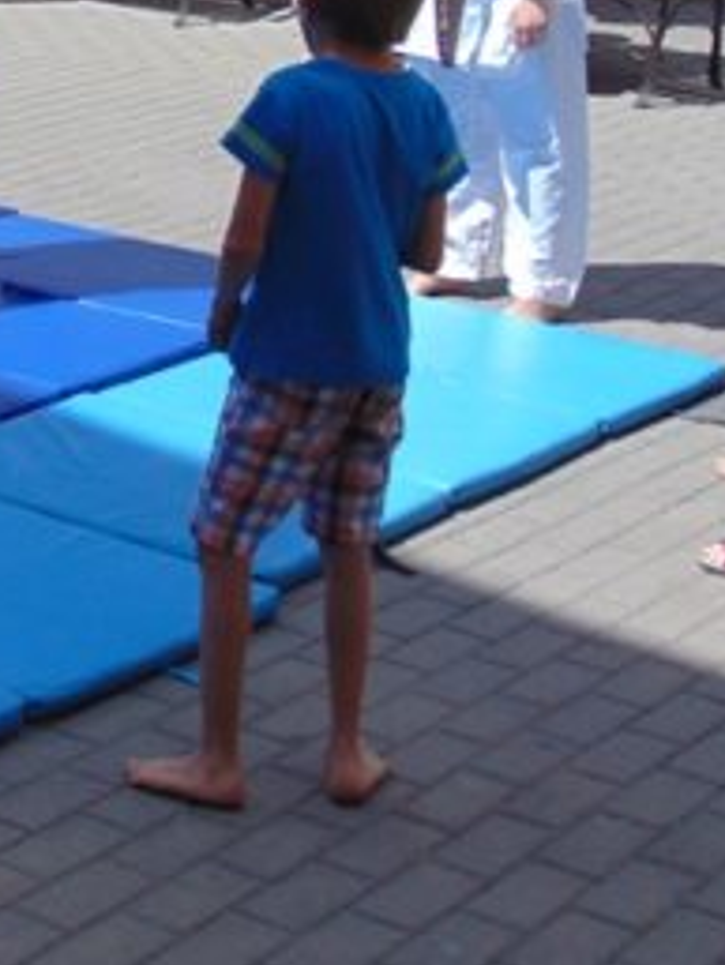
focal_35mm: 97
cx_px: -282
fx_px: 2707
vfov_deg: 19.8
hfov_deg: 14.5
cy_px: 94
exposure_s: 1/800
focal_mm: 6.9
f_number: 3.3
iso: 80
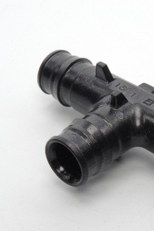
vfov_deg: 22.2
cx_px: 126
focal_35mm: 92
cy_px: 116
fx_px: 591
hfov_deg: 14.7
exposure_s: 1/250
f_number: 8
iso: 400
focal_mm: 14.1
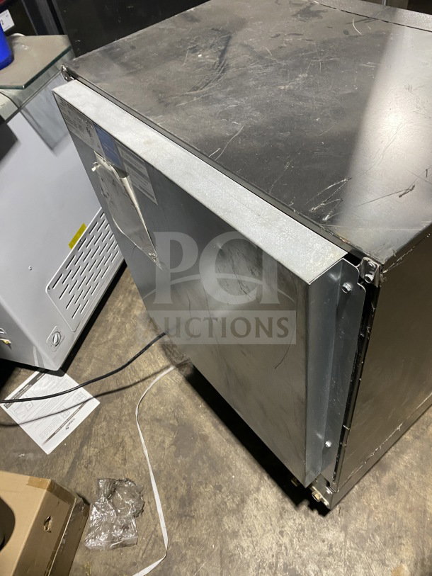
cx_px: 216
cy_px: 288
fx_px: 433
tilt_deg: -46.6
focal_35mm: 26
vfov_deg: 67.3
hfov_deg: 53.1
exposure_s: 1/60
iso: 320
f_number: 1.8
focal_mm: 4.25
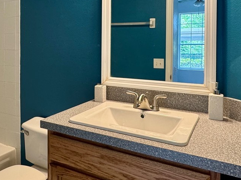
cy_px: 52
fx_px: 244
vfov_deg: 39.9
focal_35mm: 35
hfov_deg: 51.0
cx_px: 68
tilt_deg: -2.0
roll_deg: -0.5
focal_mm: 2.22
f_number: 2.2
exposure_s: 1/60
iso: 200
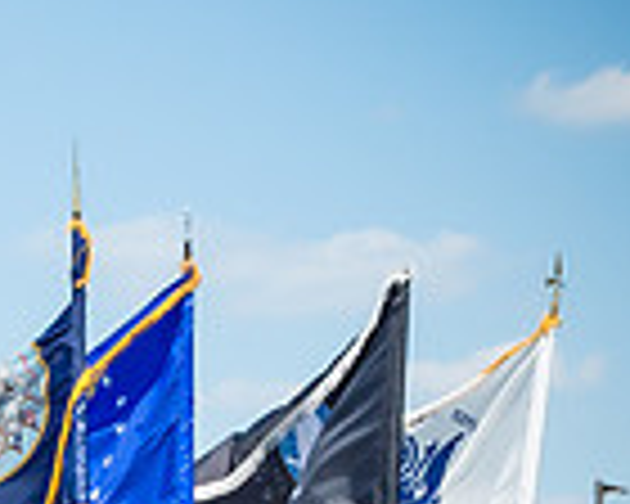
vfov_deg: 5.1
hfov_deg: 6.3
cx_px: -428
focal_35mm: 303
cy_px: 710
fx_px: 5650
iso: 200
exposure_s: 1/1600
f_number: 7.1
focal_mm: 40
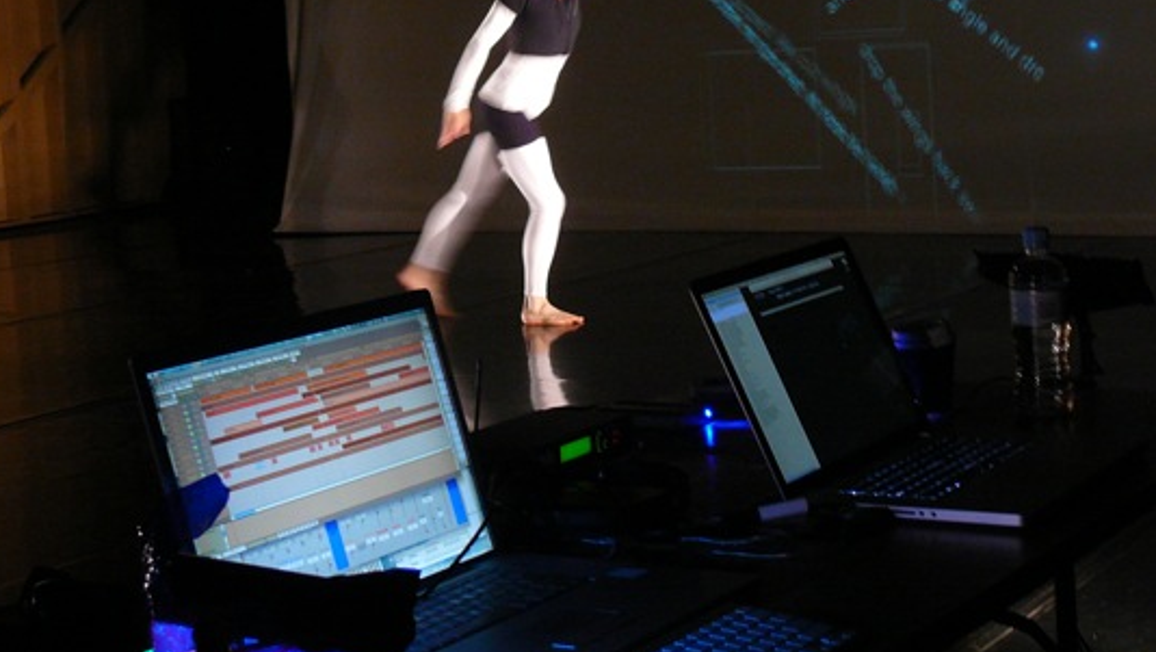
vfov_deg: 15.7
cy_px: 217
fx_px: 2361
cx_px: 665
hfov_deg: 27.5
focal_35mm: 77
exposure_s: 1/8
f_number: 3.5
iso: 200
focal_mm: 8.7
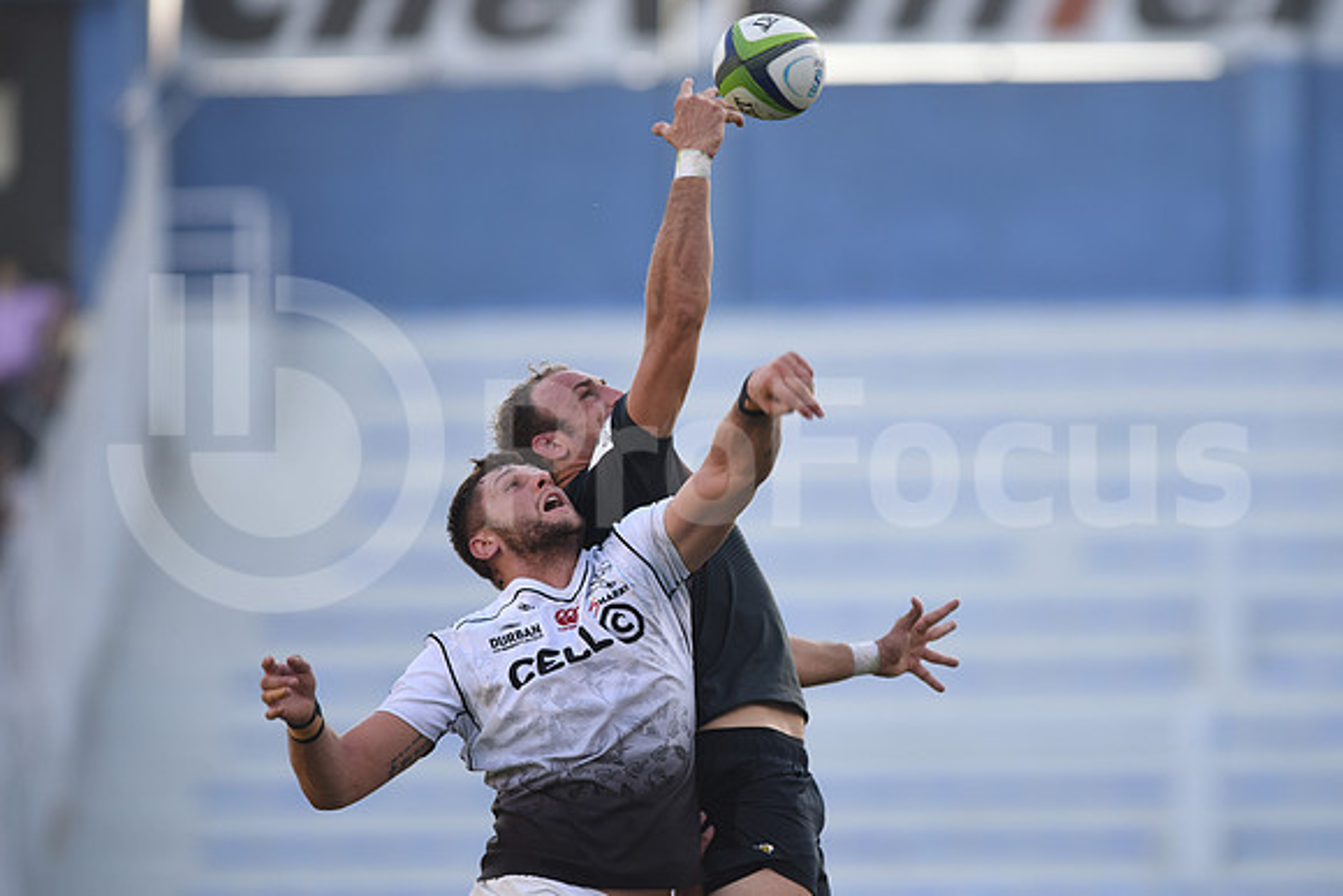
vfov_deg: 3.3
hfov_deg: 4.9
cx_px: 672
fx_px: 15671
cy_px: 448
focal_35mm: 420
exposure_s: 1/800
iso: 640
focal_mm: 420
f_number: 4
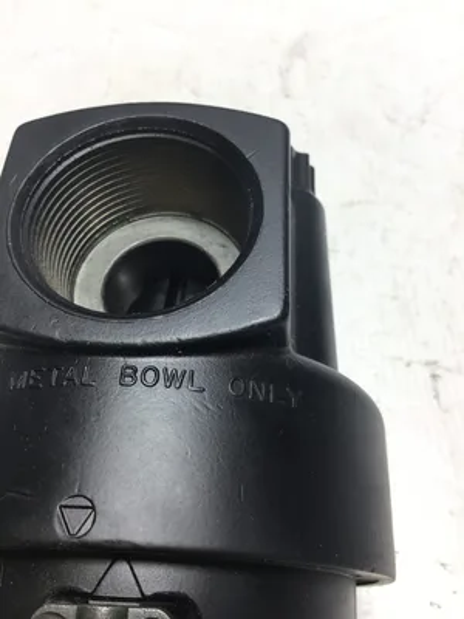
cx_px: 232
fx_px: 554
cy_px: 310
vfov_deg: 58.4
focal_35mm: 31
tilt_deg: -56.9
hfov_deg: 45.4
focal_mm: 3.3
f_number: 2.4
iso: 25
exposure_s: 1/60
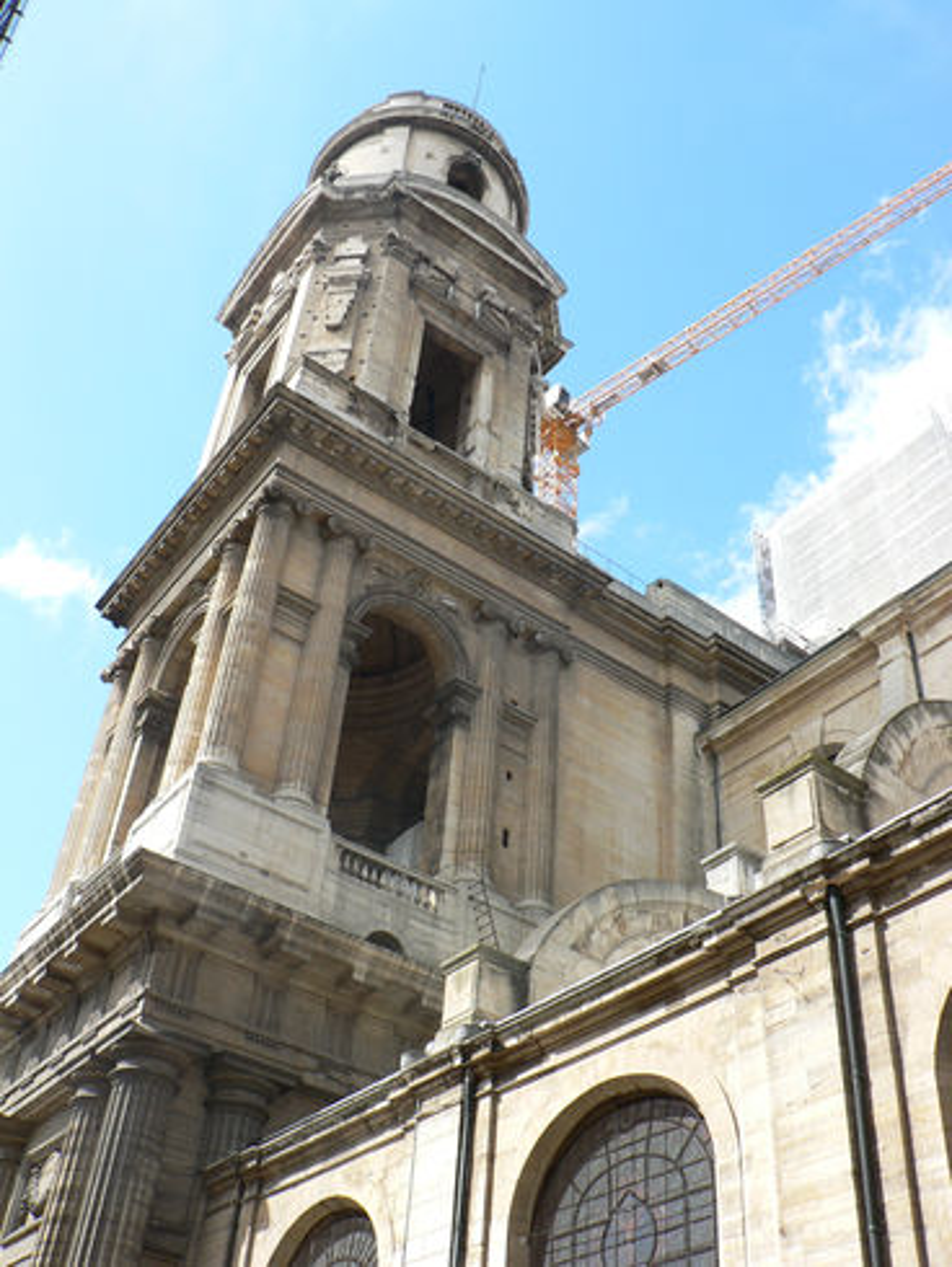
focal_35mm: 35
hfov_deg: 40.7
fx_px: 1282
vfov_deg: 52.6
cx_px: 476
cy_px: 634
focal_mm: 6
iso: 64
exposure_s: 1/200
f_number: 4
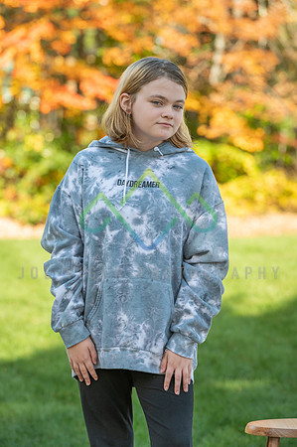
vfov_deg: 10.8
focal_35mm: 190
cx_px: 148
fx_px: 2357
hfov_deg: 7.2
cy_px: 224
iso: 100
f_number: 6.3
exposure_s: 1/125
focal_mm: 190
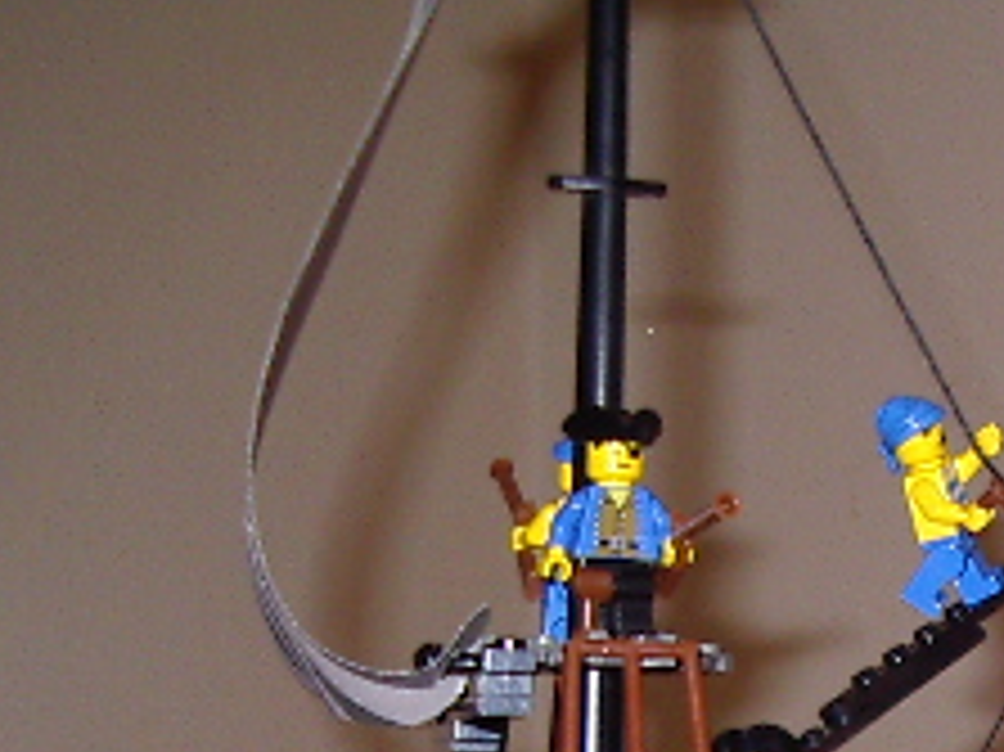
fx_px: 3160
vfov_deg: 12.9
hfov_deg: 17.2
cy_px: 1076
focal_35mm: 109
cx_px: 1211
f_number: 2.6
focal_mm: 5.8
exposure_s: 1/60
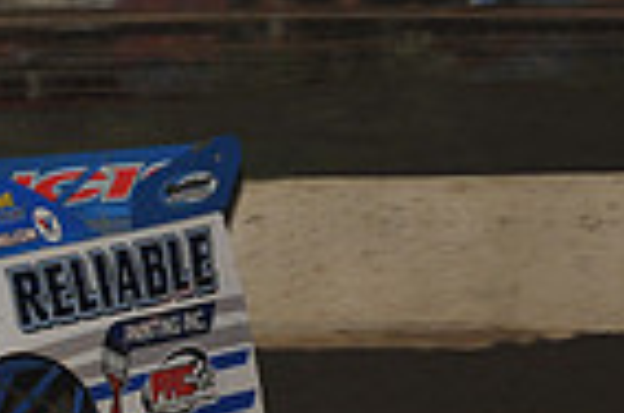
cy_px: 378
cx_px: -615
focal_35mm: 511
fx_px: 8837
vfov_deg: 2.7
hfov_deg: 4.0
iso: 800
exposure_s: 1/320
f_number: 7.1
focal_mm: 125
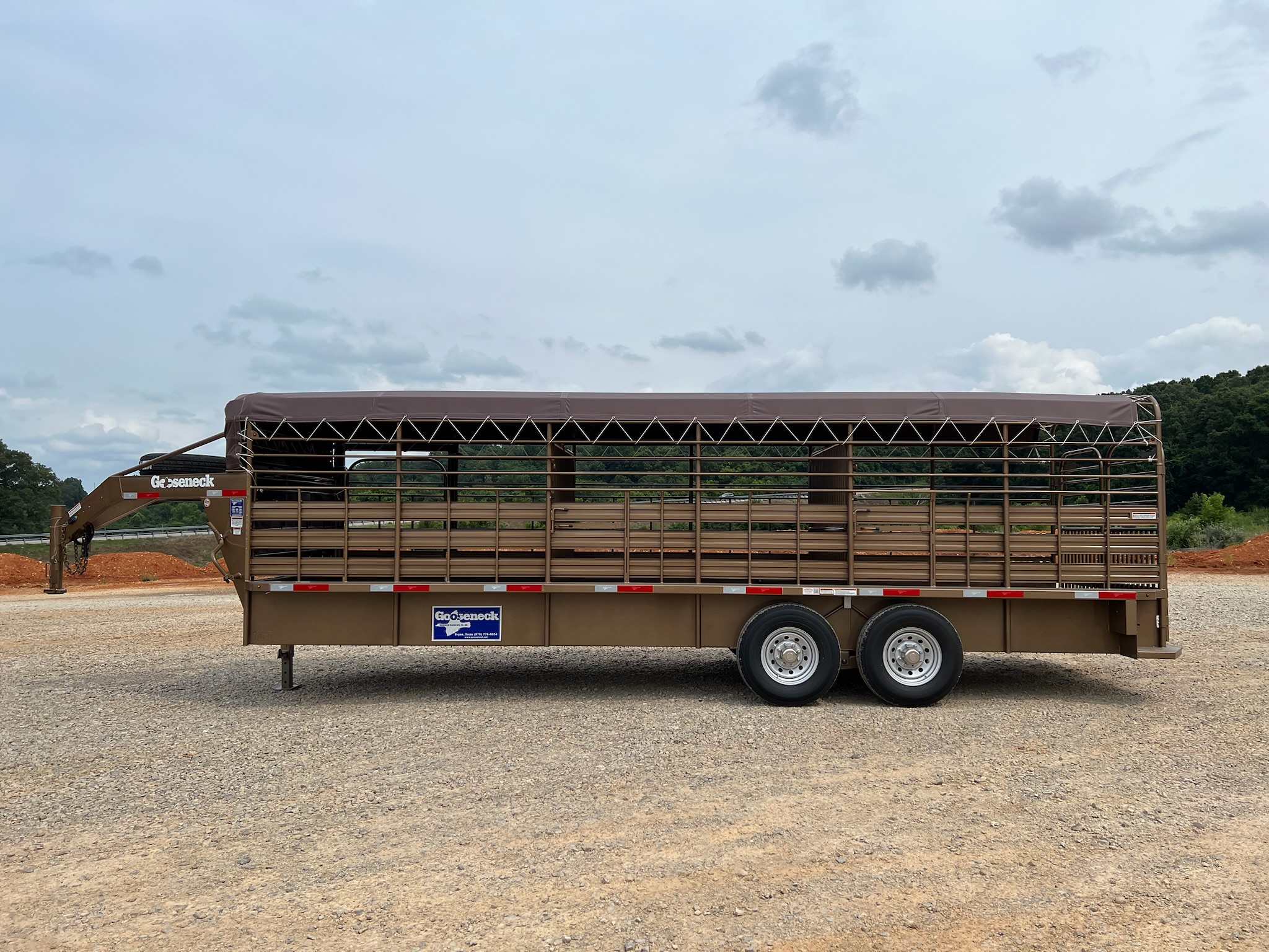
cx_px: 634
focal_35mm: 26
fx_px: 953
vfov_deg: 53.1
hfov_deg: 67.3
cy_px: 476
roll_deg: +0.5
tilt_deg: +2.0
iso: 50
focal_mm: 5.7
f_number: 1.5
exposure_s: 1/6579
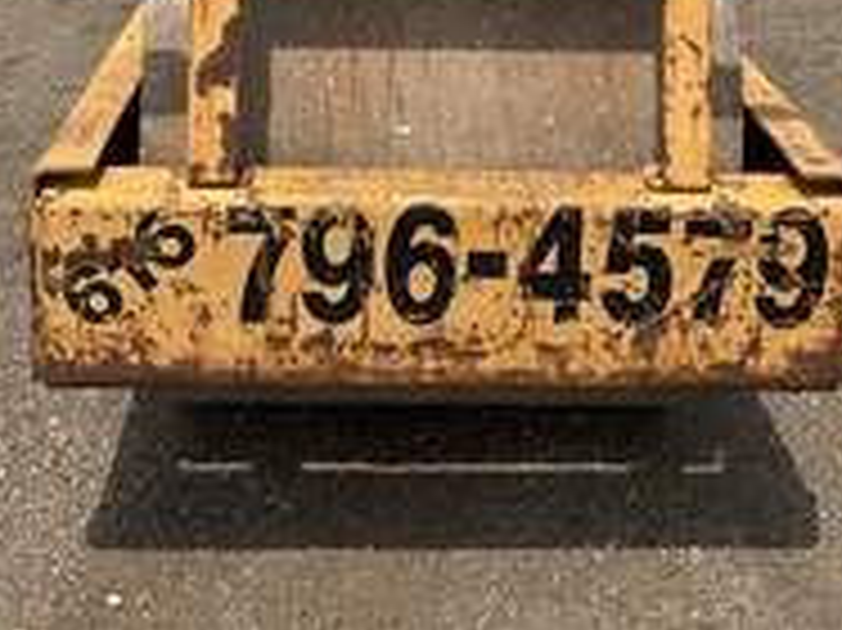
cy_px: -40
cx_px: 446
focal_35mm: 62
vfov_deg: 22.5
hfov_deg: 31.2
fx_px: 1507
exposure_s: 1/1786
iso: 25
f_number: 1.8
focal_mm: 3
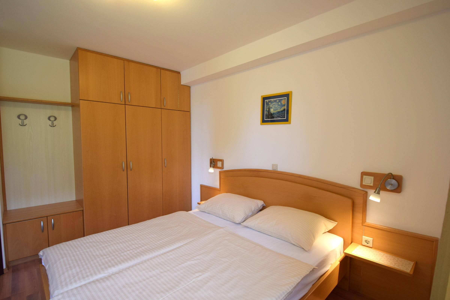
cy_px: 150
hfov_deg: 95.0
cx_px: 225
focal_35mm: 16
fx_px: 206
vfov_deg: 72.1
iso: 400
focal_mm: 11
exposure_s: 1/80
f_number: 4.5
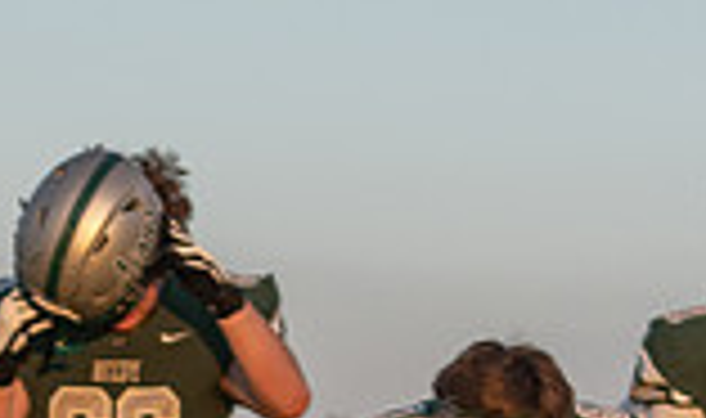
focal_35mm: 328
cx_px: -59
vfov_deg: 3.8
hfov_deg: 6.5
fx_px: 6220
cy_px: 759
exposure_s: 1/1600
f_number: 2.8
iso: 320
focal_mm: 70
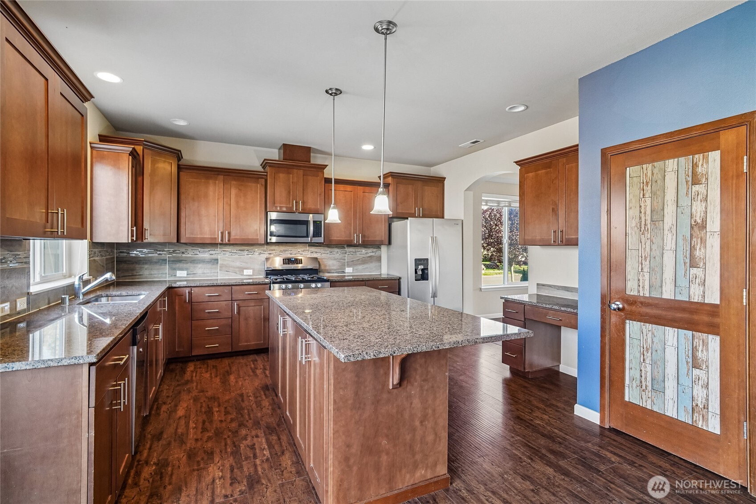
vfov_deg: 73.7
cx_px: 378
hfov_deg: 96.7
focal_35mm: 16
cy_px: 252
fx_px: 336
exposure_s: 1/13
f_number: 8
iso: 1600
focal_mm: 16
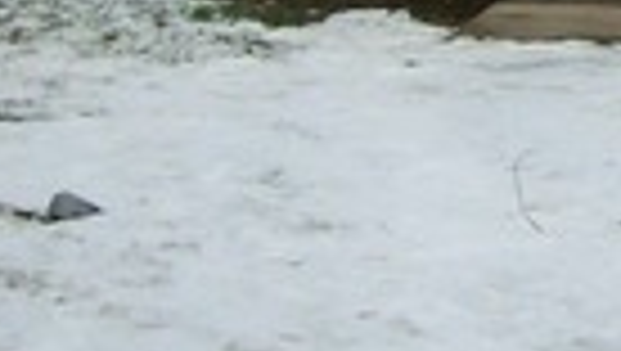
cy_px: -328
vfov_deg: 6.5
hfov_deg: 10.8
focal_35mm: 182
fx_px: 3000
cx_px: 1251
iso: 80
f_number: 4.8
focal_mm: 6
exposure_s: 1/361
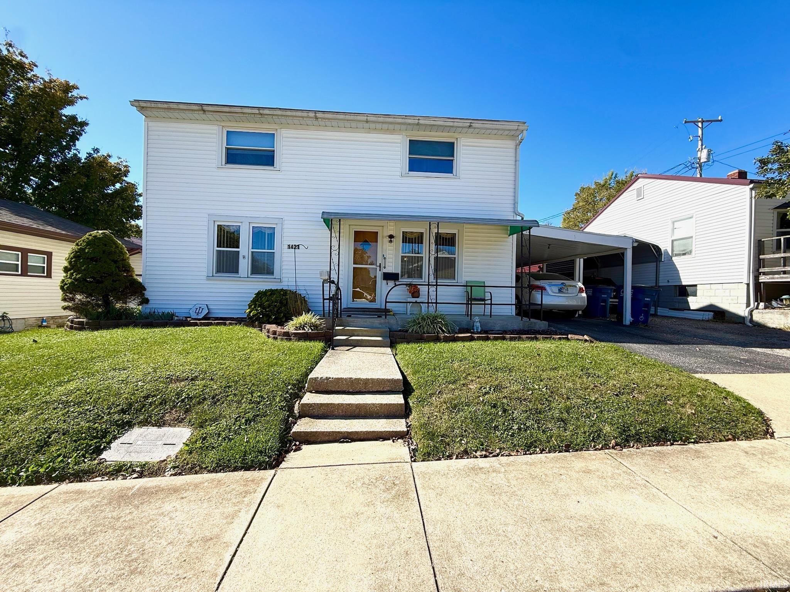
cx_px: 395
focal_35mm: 14
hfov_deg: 102.1
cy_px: 296
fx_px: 320
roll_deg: -1.4
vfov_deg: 85.7
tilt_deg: -0.5
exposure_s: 1/928
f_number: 2.2
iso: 50
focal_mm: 2.22
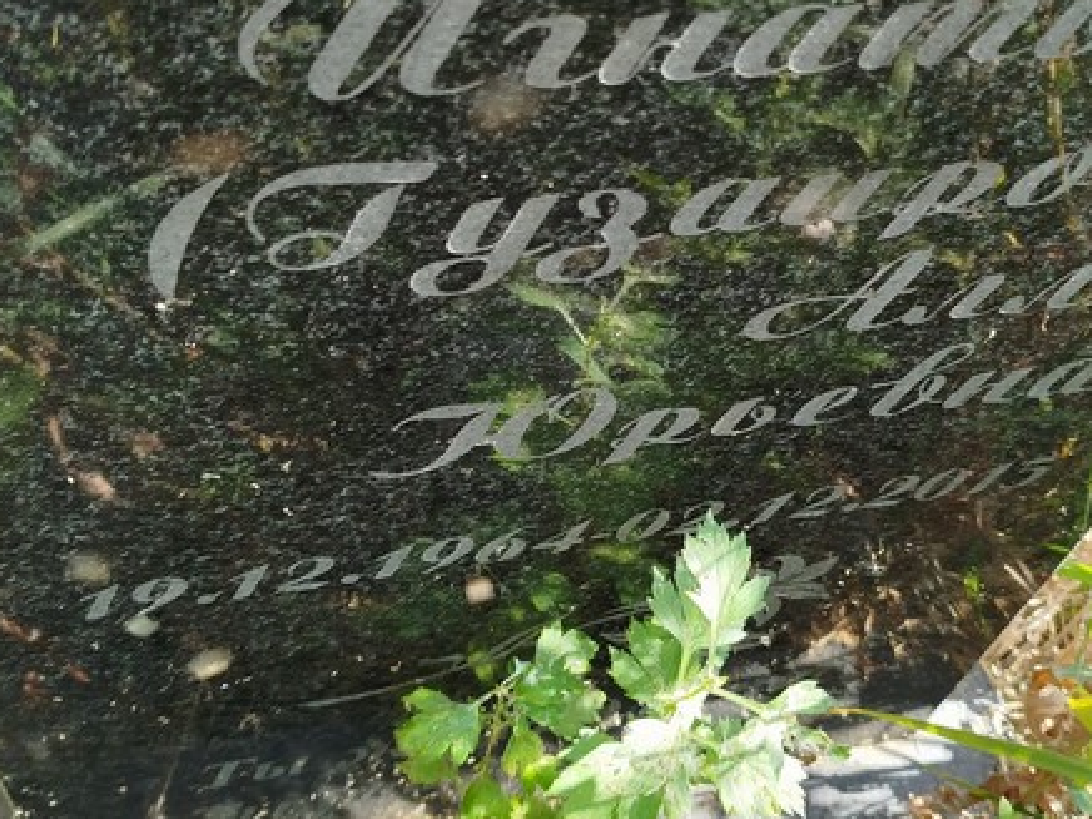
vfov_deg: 32.8
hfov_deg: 42.9
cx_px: 589
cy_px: 328
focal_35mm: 44
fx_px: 1388
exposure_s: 1/116
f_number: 1.7
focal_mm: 5.31
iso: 50
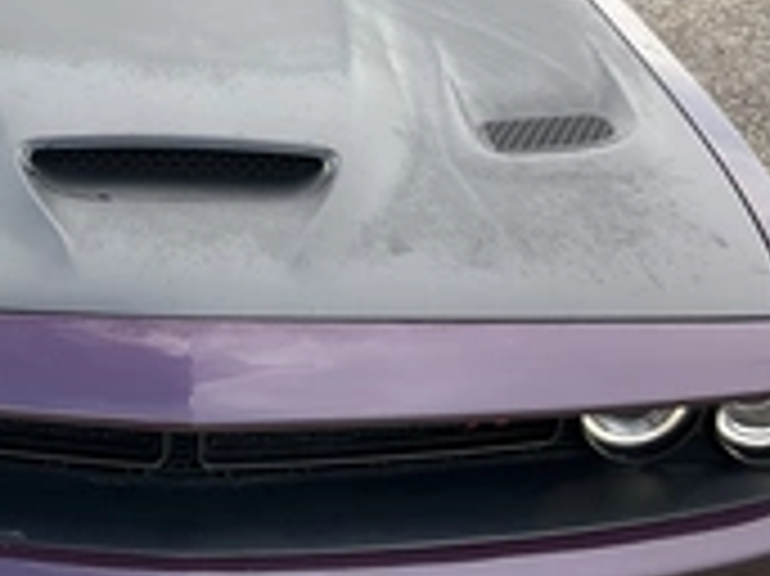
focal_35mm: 68
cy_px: 252
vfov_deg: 21.6
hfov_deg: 27.7
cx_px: 99
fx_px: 1512
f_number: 1.8
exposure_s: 1/353
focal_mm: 3
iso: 25
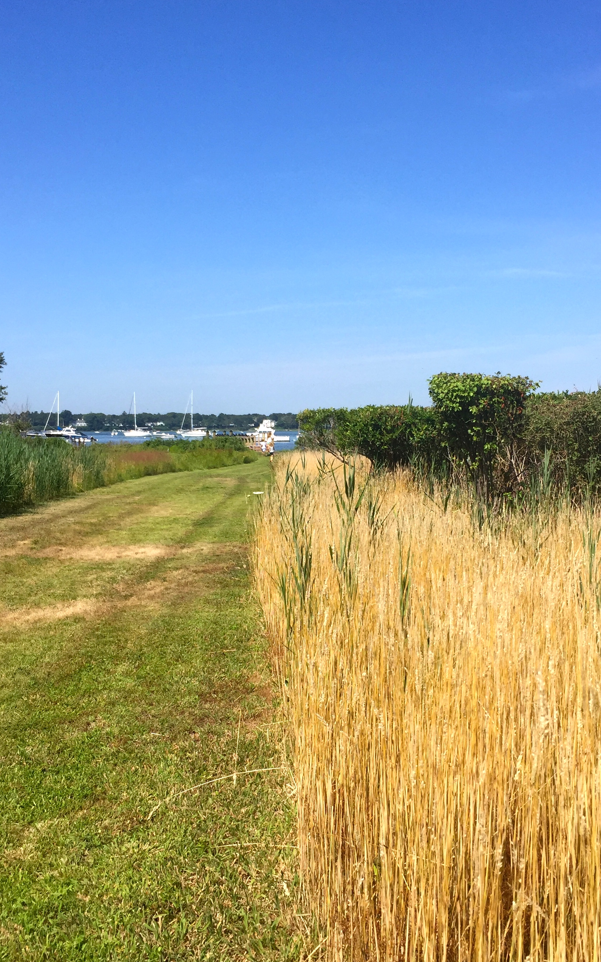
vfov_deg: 52.6
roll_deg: +1.8
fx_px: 970
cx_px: 361
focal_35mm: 37
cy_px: 547
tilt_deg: -6.6
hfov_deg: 34.3
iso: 32
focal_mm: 4.15
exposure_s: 1/2083
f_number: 2.2
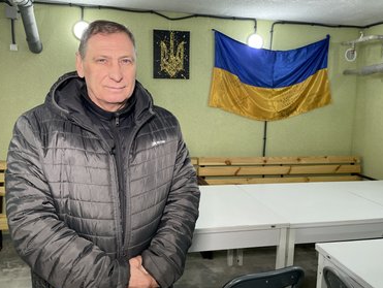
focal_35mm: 28
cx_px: 183
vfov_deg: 49.8
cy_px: 138
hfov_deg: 63.4
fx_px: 310
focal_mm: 4.2
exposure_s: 1/121
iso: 80
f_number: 1.6
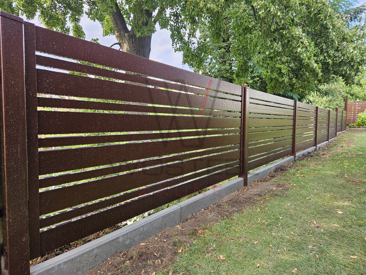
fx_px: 243
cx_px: 183
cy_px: 138
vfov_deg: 58.9
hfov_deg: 73.9
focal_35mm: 23
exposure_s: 1/218
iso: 40
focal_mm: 5.4
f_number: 1.8
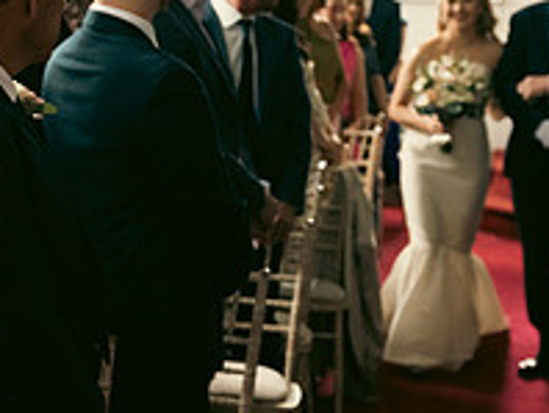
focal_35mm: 90
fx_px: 1429
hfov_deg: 21.4
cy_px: 245
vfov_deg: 16.4
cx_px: 80
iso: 800
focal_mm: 32
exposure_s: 1/160
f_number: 3.5
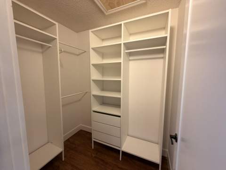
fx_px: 91
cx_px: 113
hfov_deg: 102.1
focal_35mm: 14
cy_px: 85
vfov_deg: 85.7
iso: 160
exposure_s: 1/60
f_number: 2.2
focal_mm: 2.22
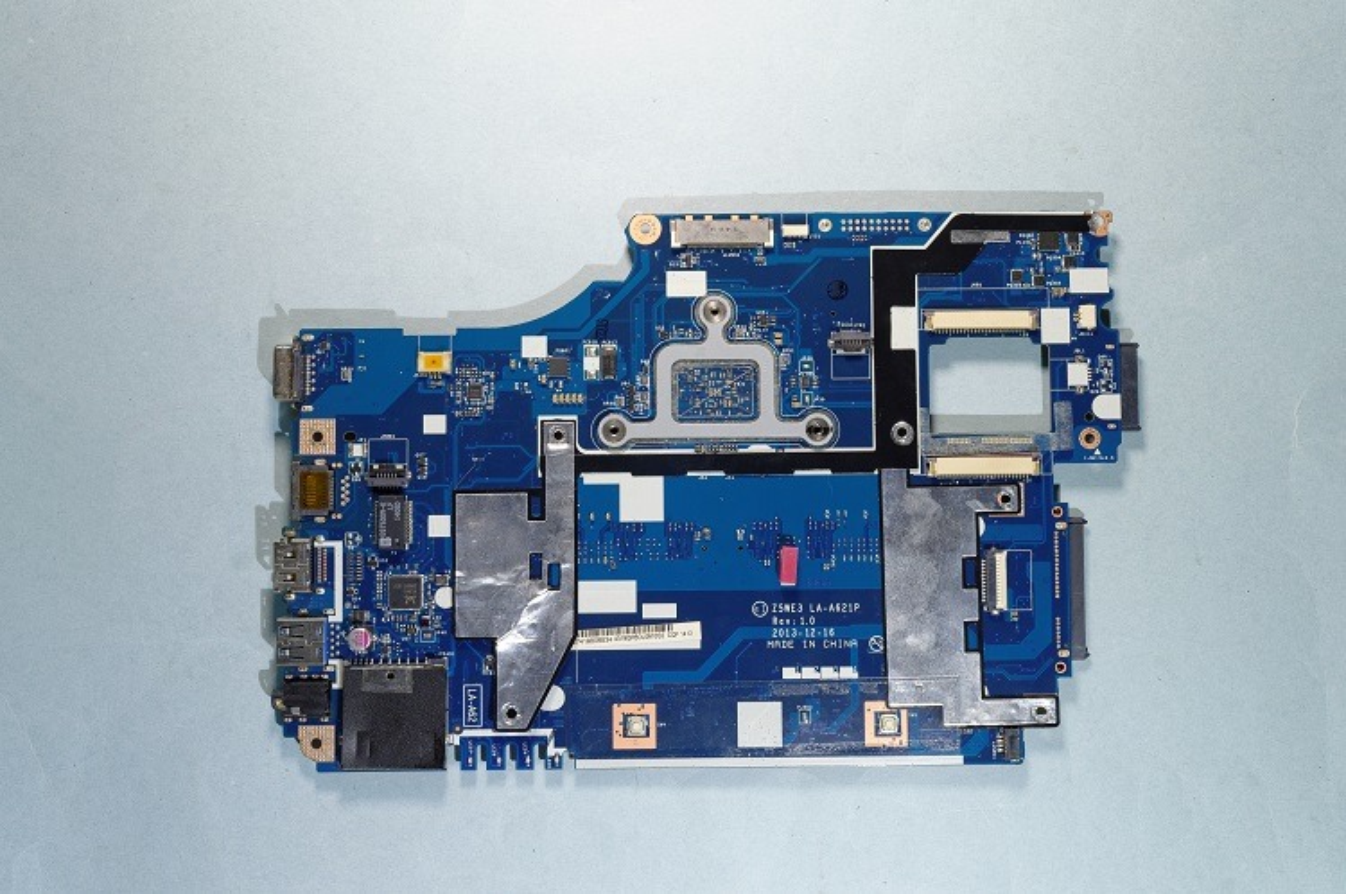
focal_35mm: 33
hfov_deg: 57.3
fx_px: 1232
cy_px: 447
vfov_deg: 39.9
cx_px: 673
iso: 100
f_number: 8
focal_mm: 22
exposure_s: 1/5
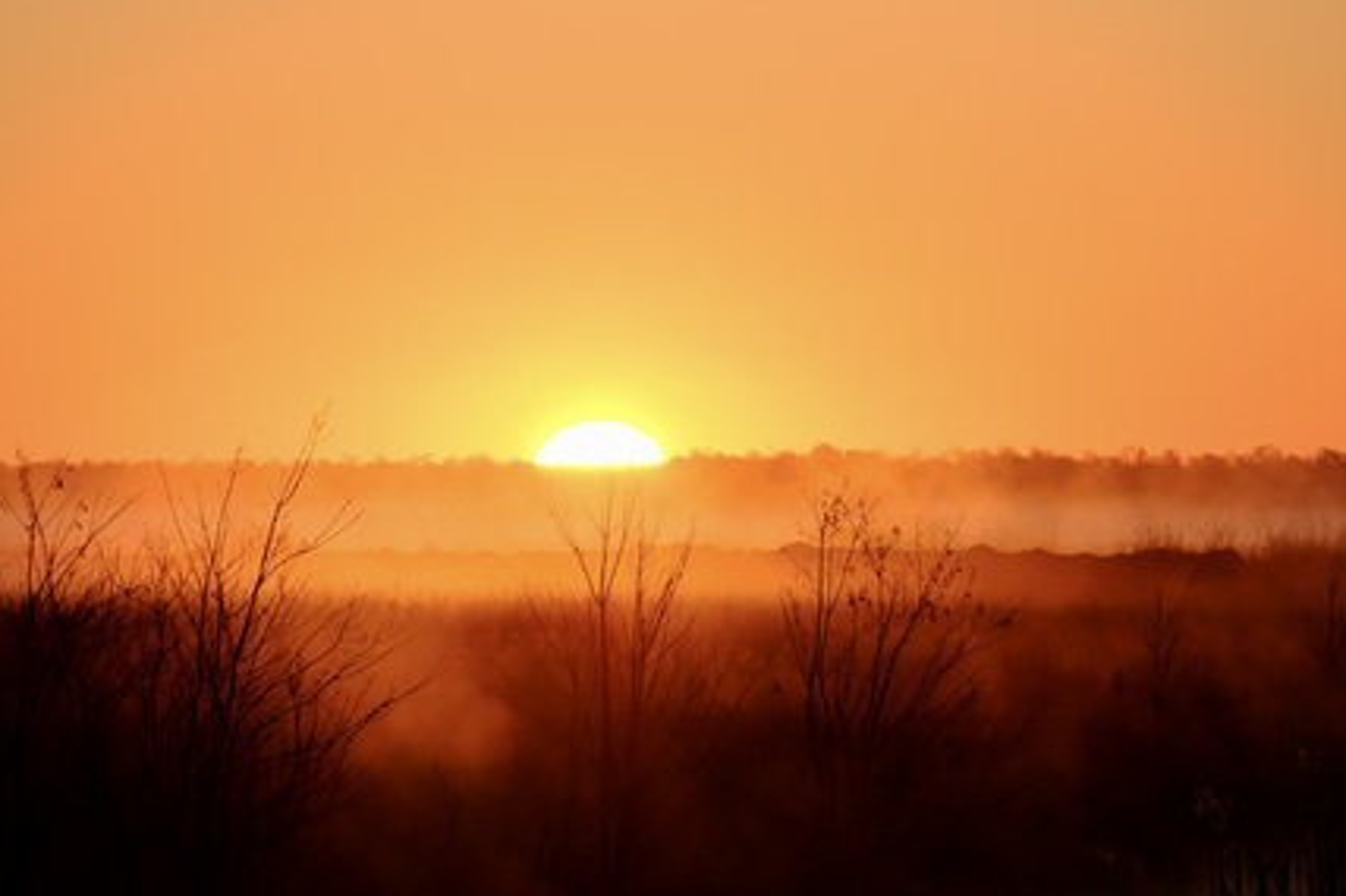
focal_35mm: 317
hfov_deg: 6.5
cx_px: 821
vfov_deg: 4.3
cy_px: 580
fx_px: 11847
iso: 320
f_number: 5.6
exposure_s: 1/750
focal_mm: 161
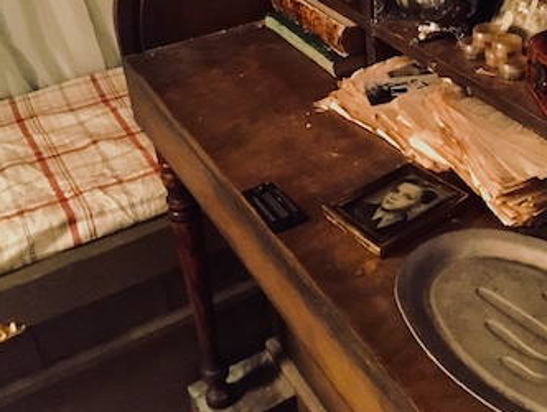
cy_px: 101
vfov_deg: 29.8
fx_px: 760
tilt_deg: -29.3
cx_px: 369
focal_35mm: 48
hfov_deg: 39.1
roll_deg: +2.5
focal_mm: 4.15
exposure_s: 1/15
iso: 1600
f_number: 2.2
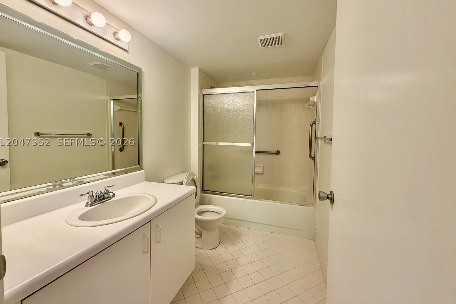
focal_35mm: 15
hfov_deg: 100.4
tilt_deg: -2.8
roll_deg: -1.3
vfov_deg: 77.2
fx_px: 190
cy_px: 142
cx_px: 225
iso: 160
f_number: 2.2
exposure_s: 1/120
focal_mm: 2.22
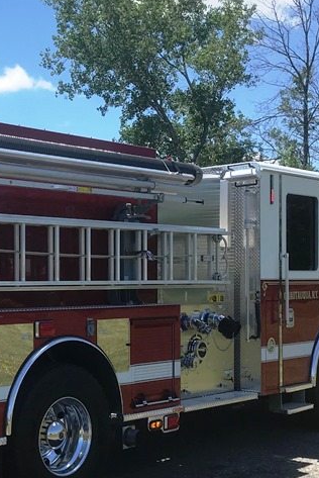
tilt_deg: -1.1
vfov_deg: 31.6
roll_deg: -0.2
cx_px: -14
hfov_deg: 20.8
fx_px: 836
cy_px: 316
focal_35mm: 63
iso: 20
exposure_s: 1/1681
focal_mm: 3.99
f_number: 1.8
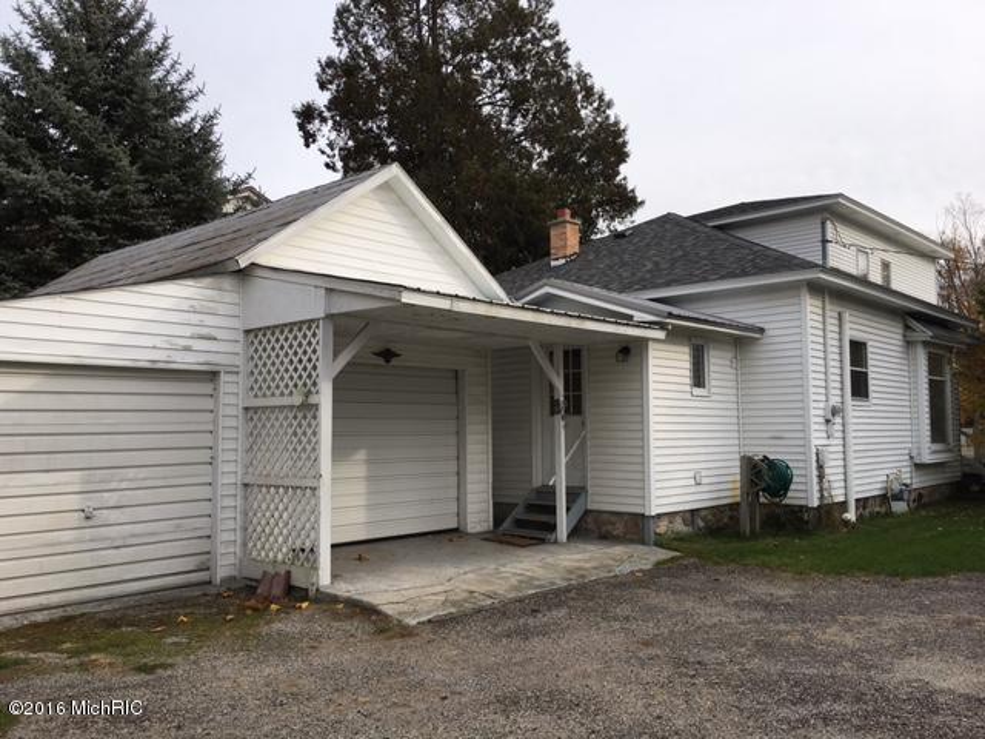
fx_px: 825
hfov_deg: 61.7
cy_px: 370
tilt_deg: +5.2
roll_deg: -0.1
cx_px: 492
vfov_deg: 48.2
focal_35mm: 29
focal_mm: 4.15
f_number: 2.2
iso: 25
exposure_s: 1/545
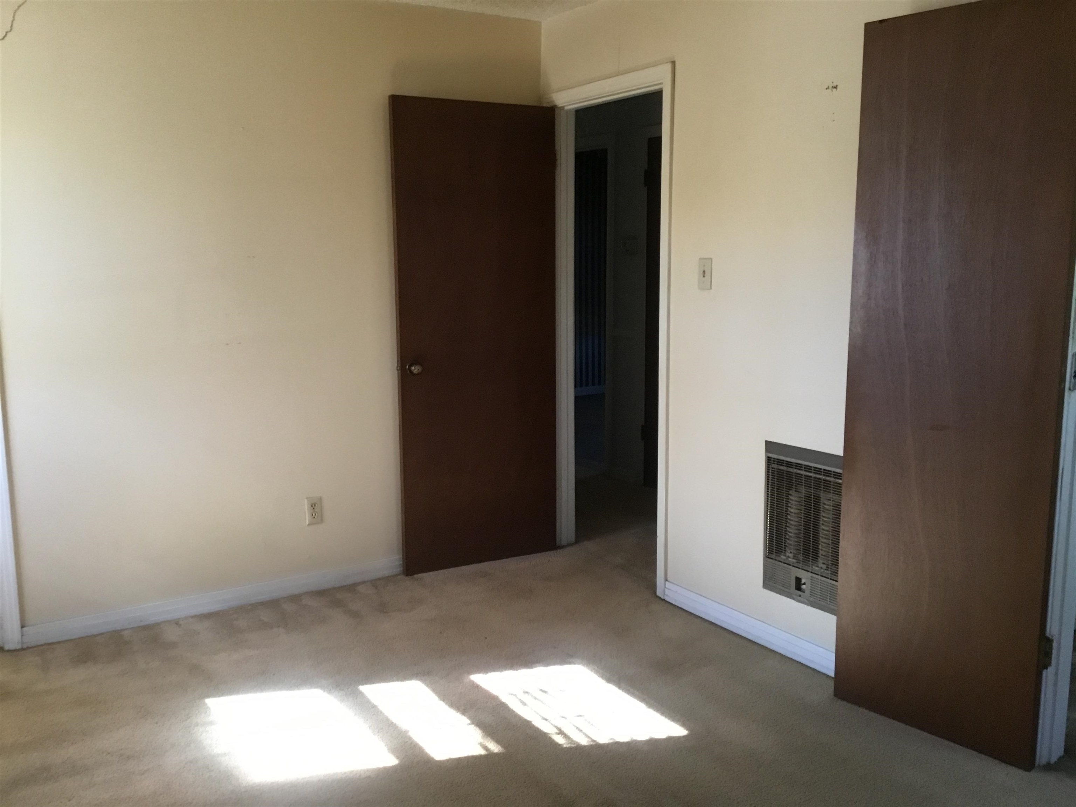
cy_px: 404
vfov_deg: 45.4
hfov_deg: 58.4
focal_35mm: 31
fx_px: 964
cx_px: 538
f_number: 2.4
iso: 160
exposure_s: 1/30
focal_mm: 3.3
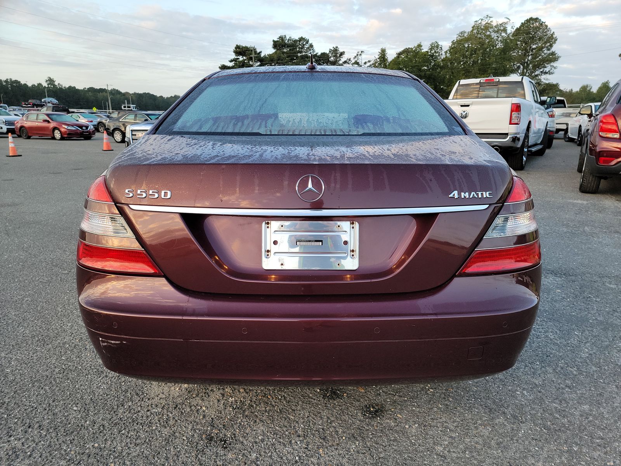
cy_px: 233
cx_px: 310
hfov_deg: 71.6
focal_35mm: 24
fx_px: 431
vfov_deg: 56.8
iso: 85
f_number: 1.8
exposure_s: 1/120
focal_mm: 6.7
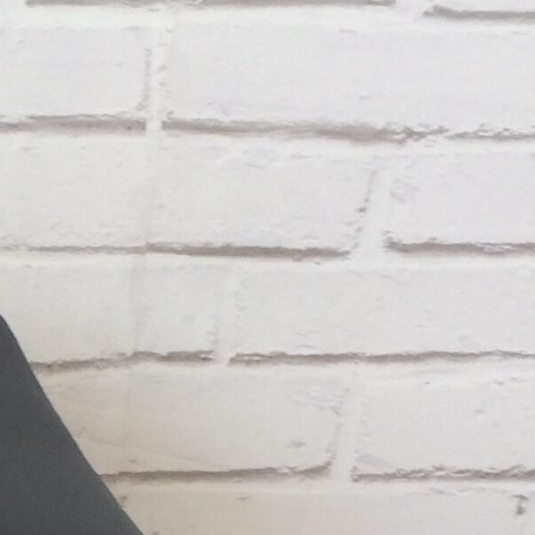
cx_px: -493
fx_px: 2413
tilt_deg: -25.8
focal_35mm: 138
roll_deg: +1.9
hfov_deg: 11.5
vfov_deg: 12.2
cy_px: 734
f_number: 2.2
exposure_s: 1/50
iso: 40
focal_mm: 4.15
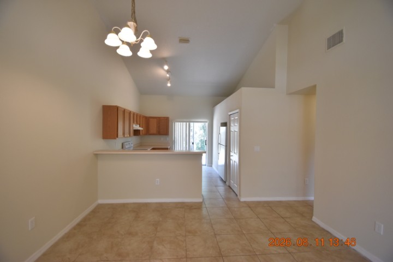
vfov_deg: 77.3
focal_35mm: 15
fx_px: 164
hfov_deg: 100.4
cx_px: 196
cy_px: 131
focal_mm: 10
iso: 800
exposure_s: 1/125
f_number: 3.5
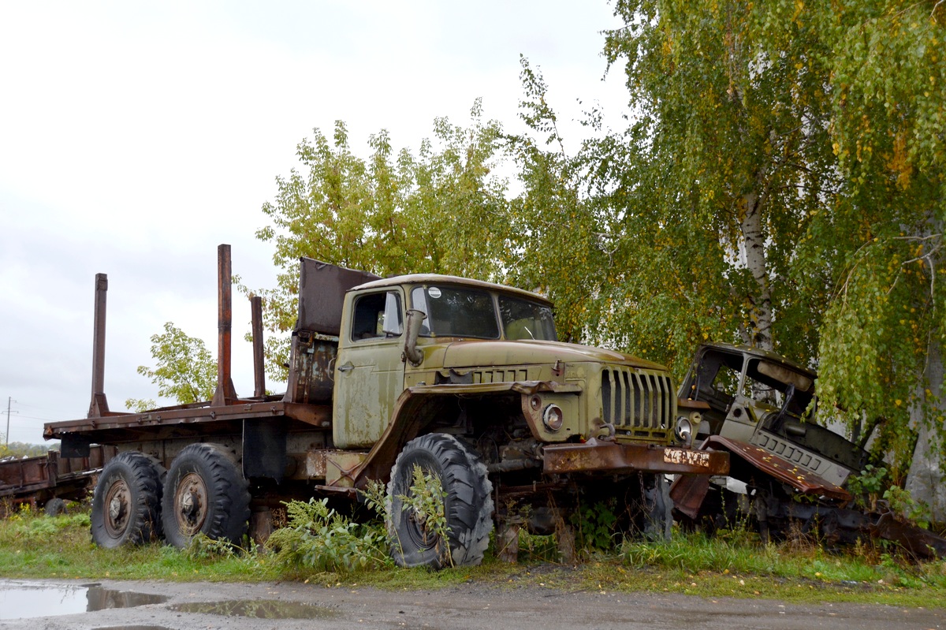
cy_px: 315
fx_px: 1261
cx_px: 473
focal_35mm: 48
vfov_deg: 28.1
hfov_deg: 41.1
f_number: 5.6
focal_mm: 32
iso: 250
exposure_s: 1/125
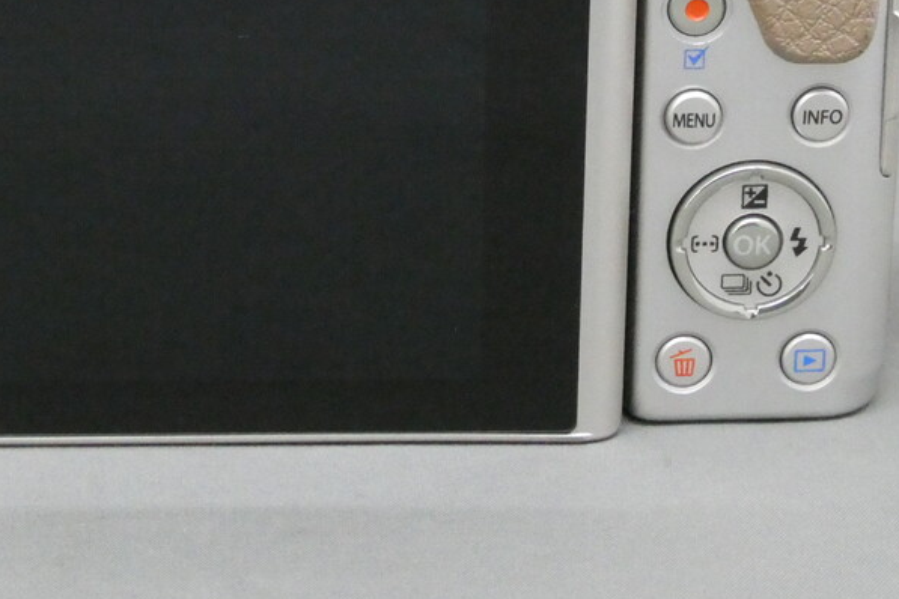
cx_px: 268
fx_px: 3396
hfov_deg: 15.0
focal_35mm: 136
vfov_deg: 10.0
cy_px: -18
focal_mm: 11.7
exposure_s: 1/60
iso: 1600
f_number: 5
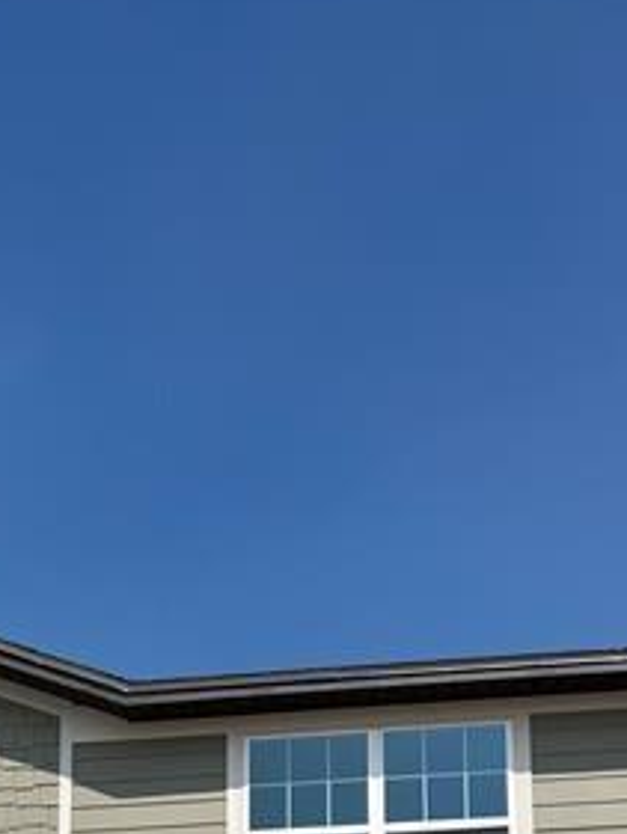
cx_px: 9
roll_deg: -2.0
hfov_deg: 20.1
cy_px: 1048
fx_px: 1713
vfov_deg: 24.4
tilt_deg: +11.7
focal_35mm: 71
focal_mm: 5.7
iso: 50
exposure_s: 1/8000
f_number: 1.5
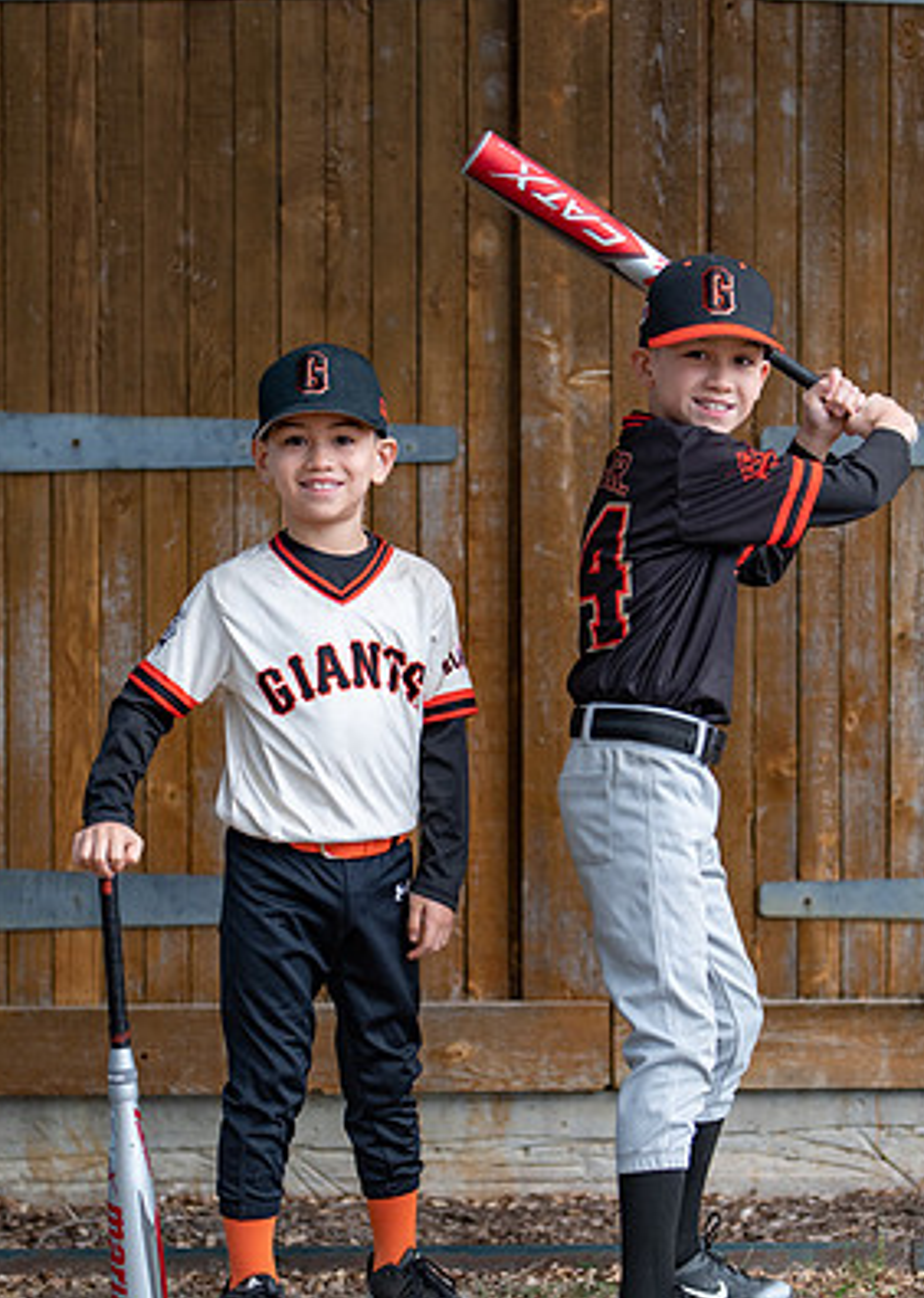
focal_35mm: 93
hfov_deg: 15.4
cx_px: 545
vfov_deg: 21.4
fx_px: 3424
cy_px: 757
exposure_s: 1/320
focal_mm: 50
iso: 100
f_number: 1.2
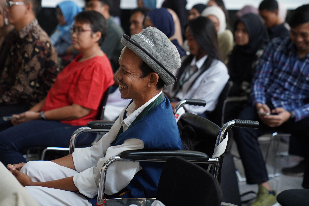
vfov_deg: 17.5
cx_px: 140
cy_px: 94
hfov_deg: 26.0
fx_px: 669
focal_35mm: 78
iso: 1000
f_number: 3.5
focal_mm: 70
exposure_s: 1/125
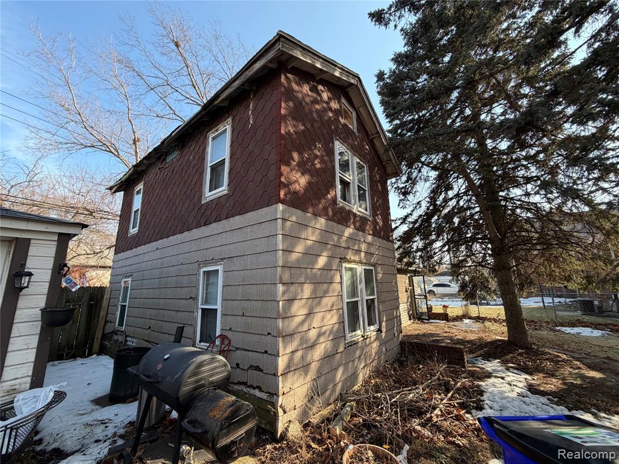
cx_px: 310
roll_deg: -0.4
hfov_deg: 102.1
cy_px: 232
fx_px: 250
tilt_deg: +16.2
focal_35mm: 14
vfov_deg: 85.7
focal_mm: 2.22
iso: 64
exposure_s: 1/486
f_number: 2.2
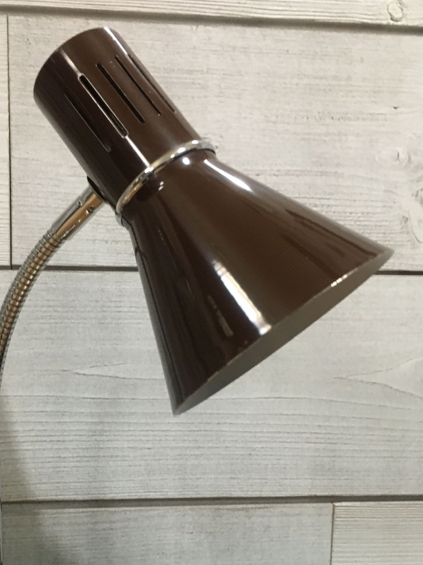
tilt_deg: -7.6
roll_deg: -1.1
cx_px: 143
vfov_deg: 44.2
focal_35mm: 42
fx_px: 684
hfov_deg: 34.1
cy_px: 375
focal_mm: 4.15
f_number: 2.2
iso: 200
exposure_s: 1/17
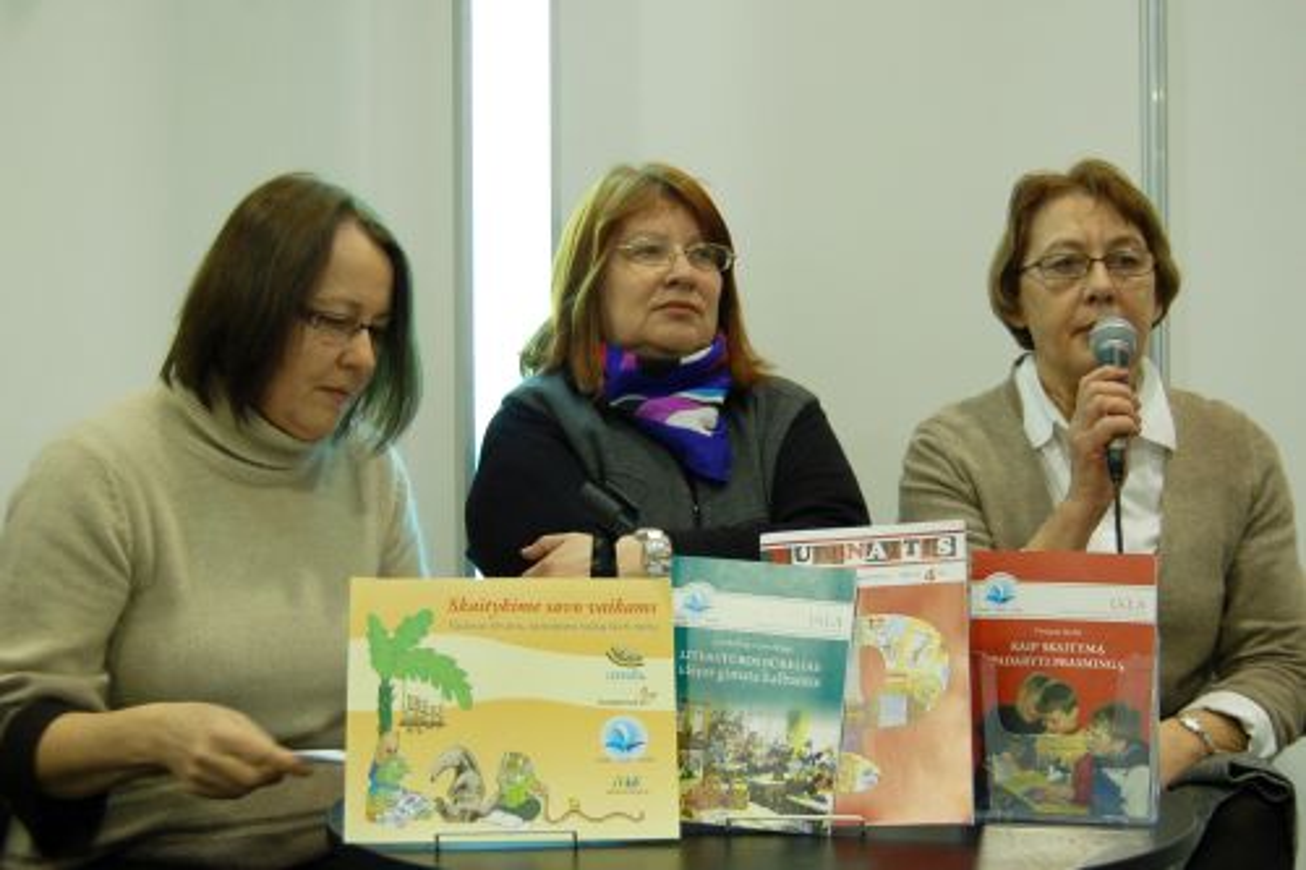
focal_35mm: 46
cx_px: 653
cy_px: 435
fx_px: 1686
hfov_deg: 42.3
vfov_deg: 28.9
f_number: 4.5
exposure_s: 1/40
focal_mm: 31
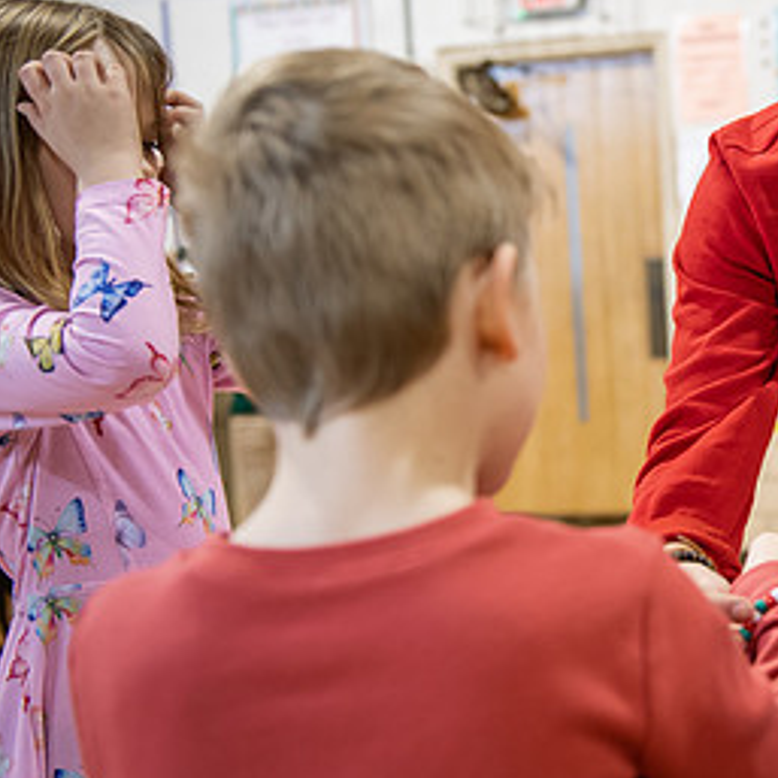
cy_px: 359
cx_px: 814
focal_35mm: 73
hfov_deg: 22.6
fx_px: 1856
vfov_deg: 23.7
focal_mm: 38
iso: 1000
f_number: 3.2
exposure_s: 1/160
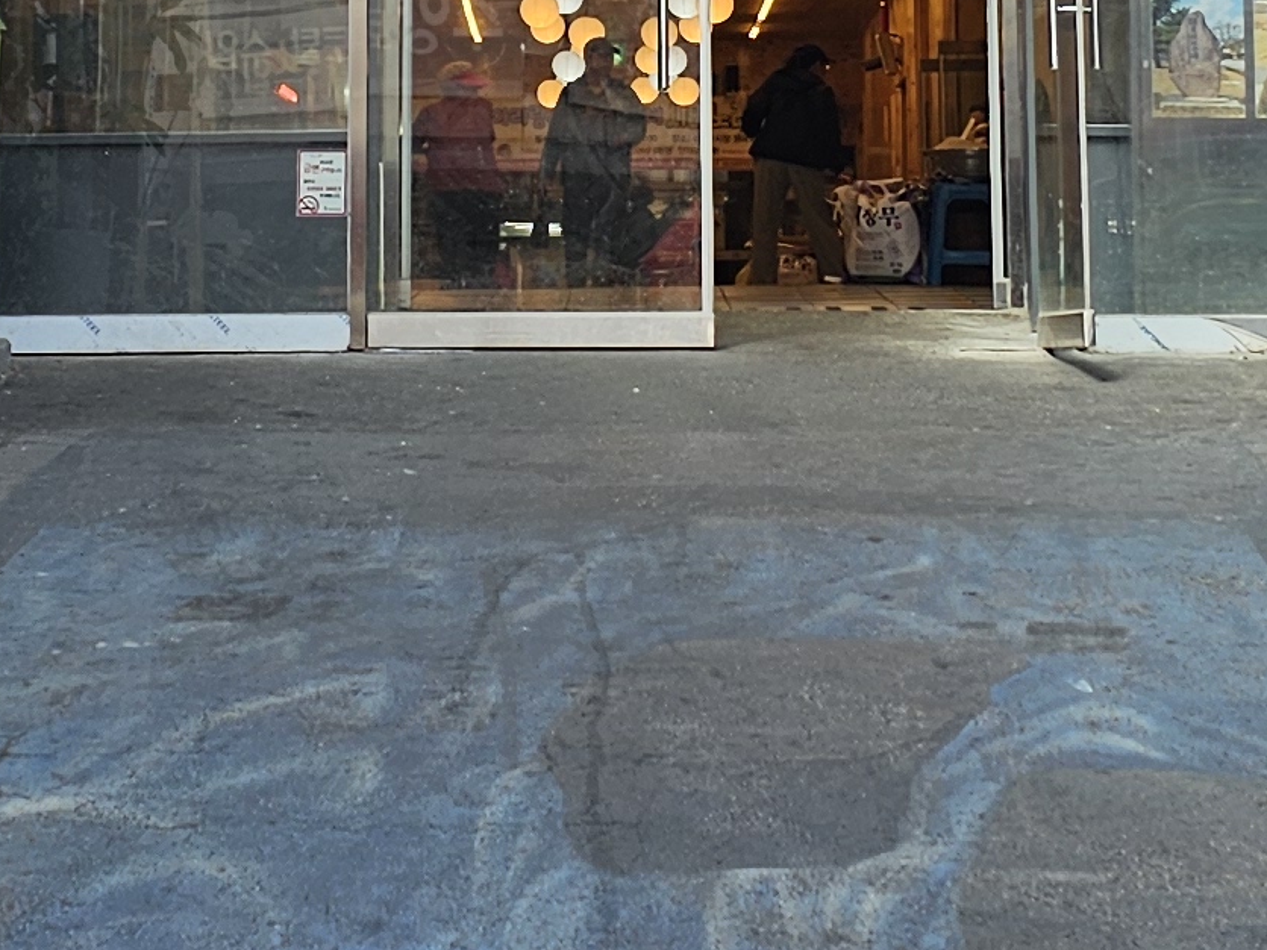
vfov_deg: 13.1
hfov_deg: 17.8
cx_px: 444
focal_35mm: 110
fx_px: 4026
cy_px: -186
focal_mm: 6.3
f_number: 1.7
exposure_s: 1/180
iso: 10
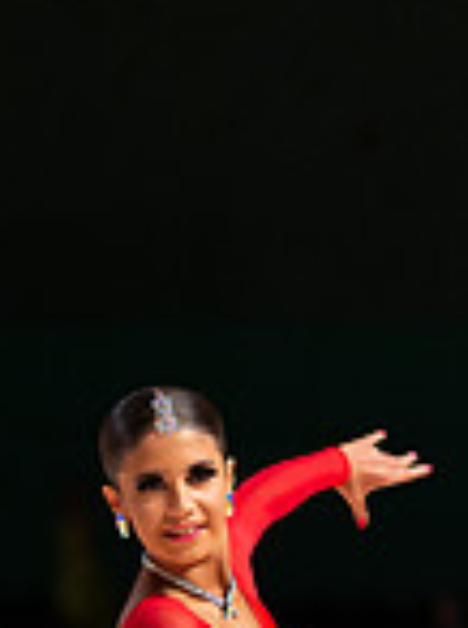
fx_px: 4556
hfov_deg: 5.9
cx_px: 135
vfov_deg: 7.7
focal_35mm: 252
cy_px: 938
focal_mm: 85
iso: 2500
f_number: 1.8
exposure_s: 1/1000
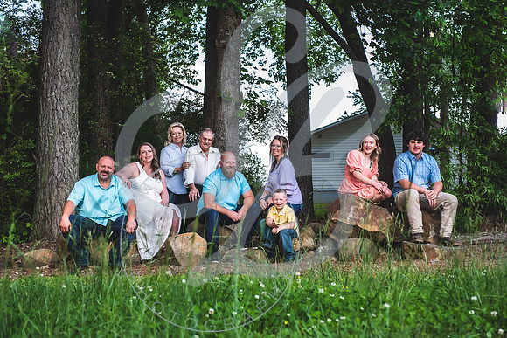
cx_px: 254
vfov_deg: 19.4
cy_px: 169
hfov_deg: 28.7
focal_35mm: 70
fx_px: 990
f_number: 5.6
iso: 250
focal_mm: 70
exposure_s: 1/320
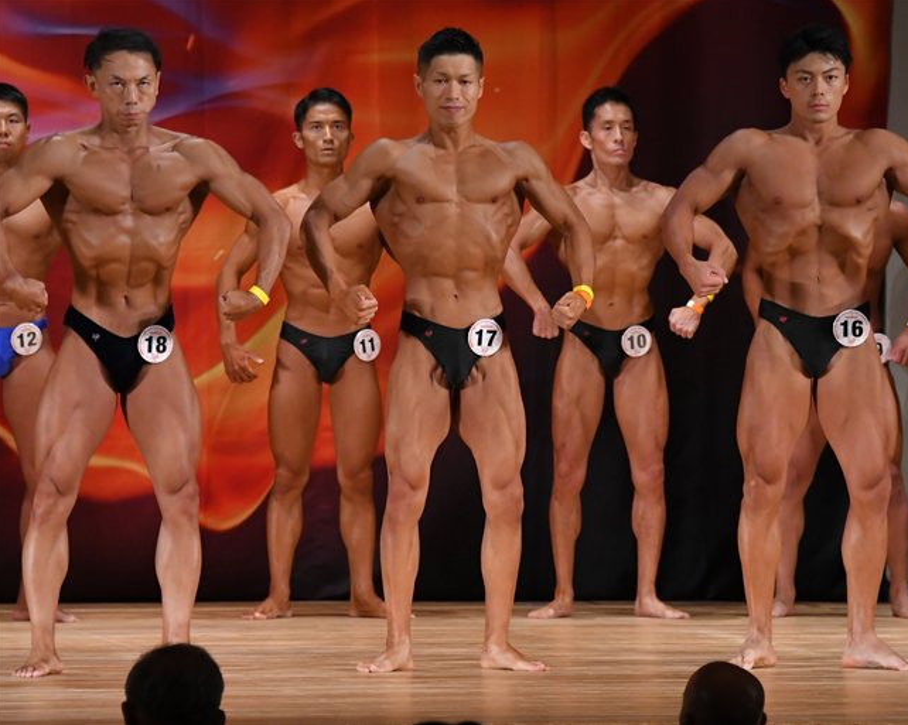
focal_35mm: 289
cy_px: 362
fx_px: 7763
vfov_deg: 5.4
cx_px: 542
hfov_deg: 6.7
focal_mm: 170
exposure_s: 1/400
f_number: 5.6
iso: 3200
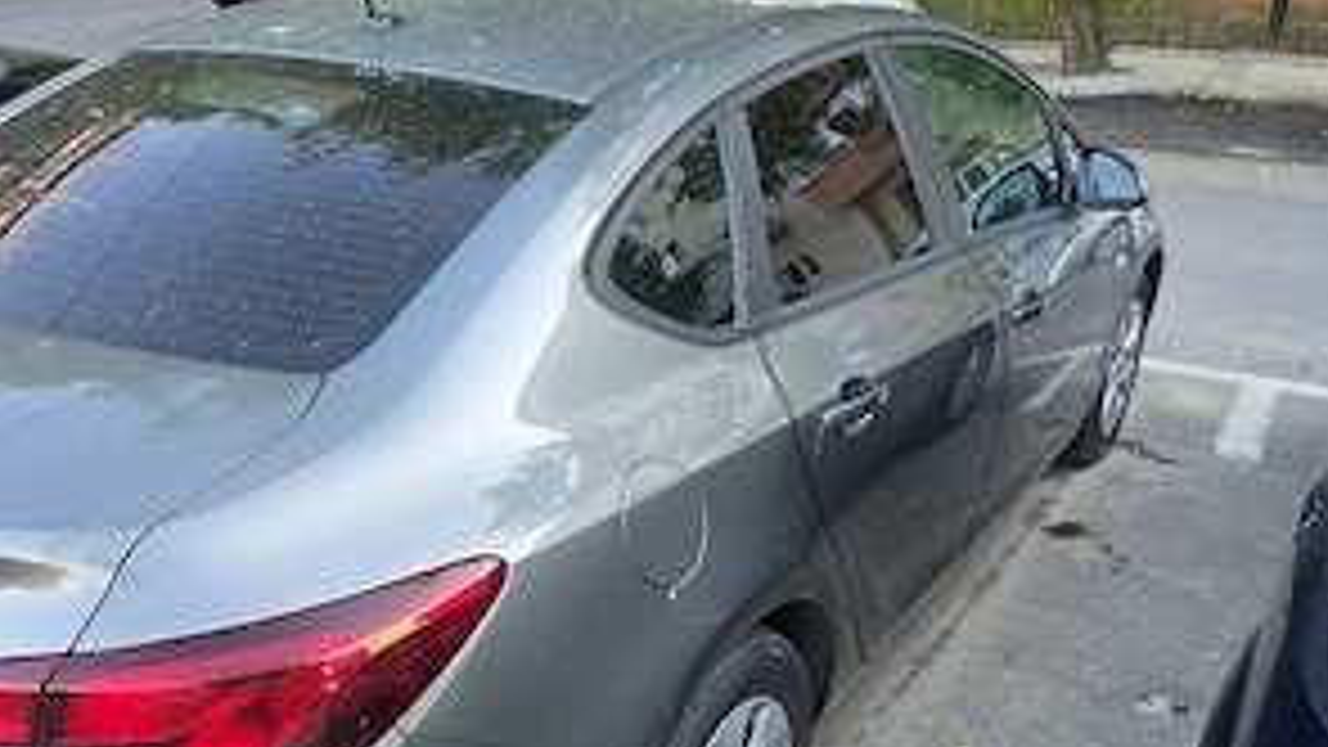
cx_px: 671
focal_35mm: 34
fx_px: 1197
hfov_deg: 58.0
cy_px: 526
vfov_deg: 34.2
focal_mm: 6.3
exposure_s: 1/182
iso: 100
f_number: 1.7
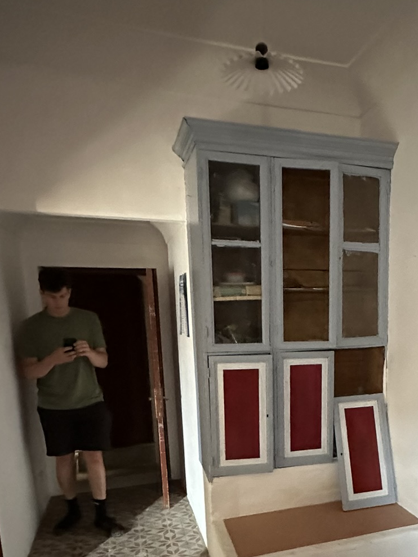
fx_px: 467
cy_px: 397
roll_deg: -0.4
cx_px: 295
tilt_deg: -12.0
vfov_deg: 59.3
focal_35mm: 29
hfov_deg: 47.1
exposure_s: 1/33
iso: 1600
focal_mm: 2.22
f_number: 2.2
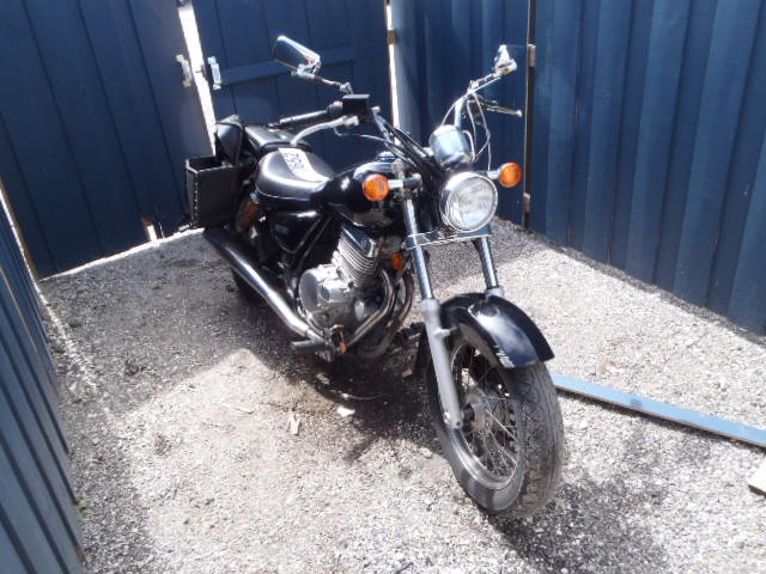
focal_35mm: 28
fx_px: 620
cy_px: 287
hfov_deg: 63.4
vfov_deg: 49.7
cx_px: 383
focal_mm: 5
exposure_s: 1/125
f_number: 4.5
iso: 80
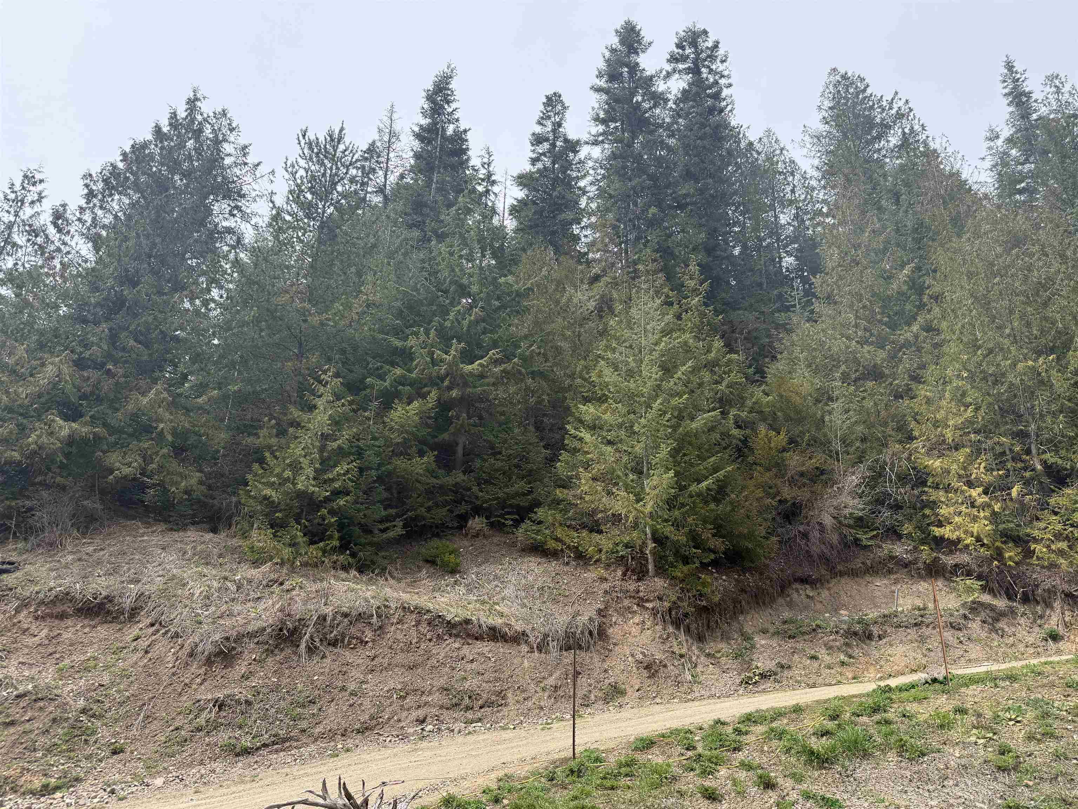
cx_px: 539
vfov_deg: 56.8
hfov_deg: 71.6
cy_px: 404
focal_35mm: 24
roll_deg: -3.8
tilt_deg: +25.7
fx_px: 747
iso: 100
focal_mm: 6.76
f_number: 1.78
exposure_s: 1/2370
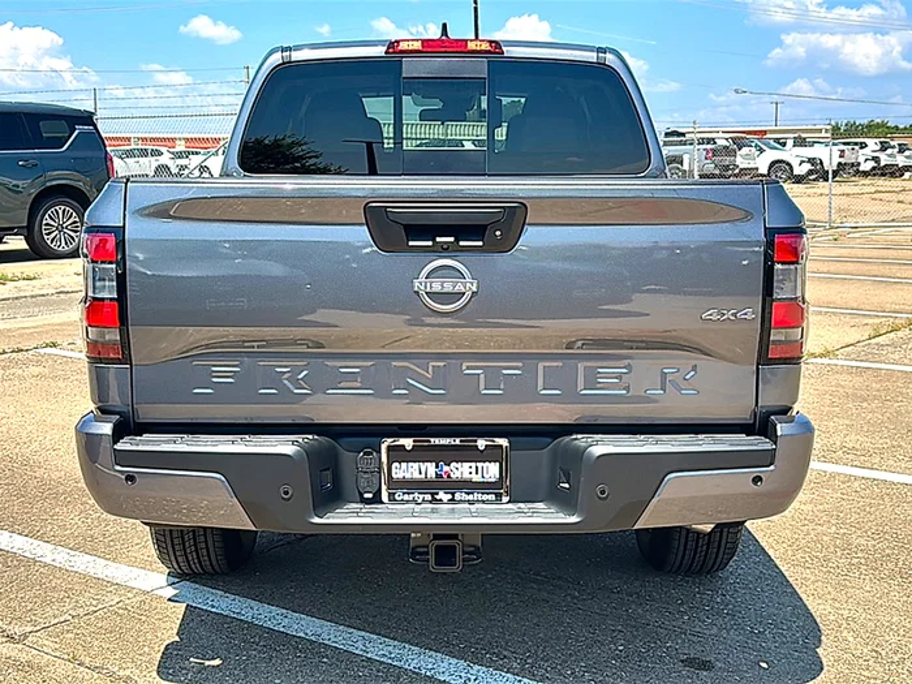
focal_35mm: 39
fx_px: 1028
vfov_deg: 36.8
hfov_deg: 47.9
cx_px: 456
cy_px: 342
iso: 80
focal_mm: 6.86
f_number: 1.78
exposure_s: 1/3623
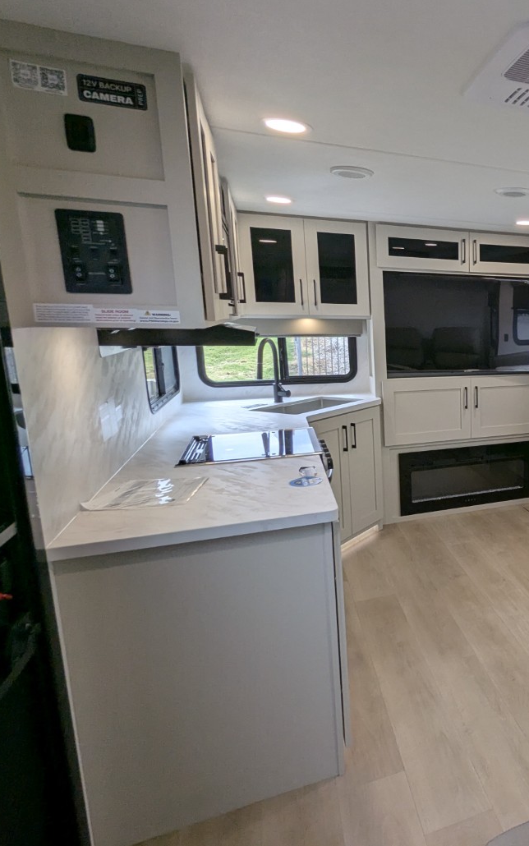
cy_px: 416
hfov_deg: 44.6
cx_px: 535
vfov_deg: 77.1
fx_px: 530
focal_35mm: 23
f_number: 2.2
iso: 65
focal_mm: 2.35
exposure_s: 1/132
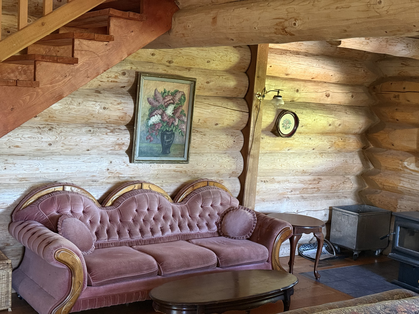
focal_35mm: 48
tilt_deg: -5.8
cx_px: 210
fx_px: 581
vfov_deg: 30.3
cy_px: 157
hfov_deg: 39.7
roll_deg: -4.0
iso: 500
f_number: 1.78
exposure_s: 1/40
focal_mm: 6.76
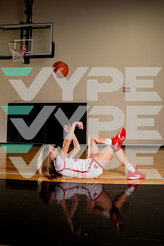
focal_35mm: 24
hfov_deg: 53.1
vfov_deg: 73.7
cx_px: 82
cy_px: 123
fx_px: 164
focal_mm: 24
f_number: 8
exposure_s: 1/200
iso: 640
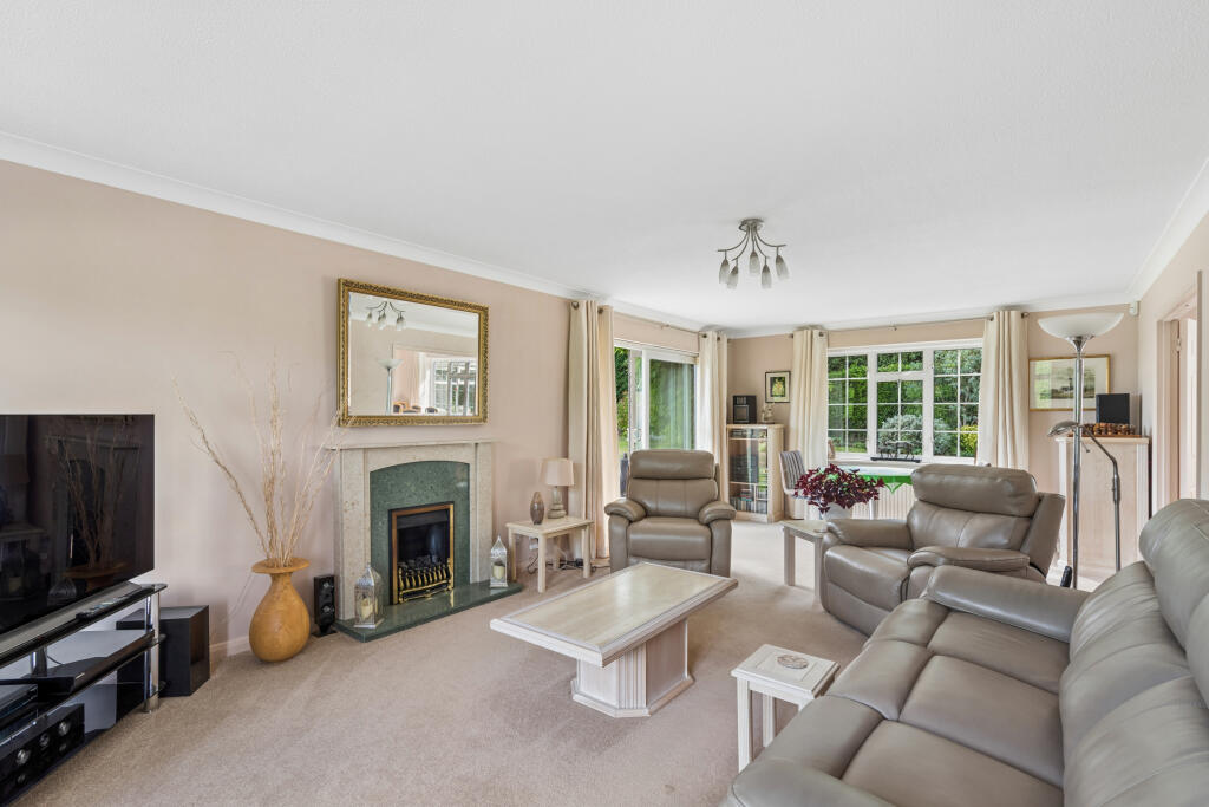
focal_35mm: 16
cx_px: 604
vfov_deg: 73.8
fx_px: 537
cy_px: 404
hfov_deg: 96.7
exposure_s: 1/25
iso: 400
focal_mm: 16
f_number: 7.1
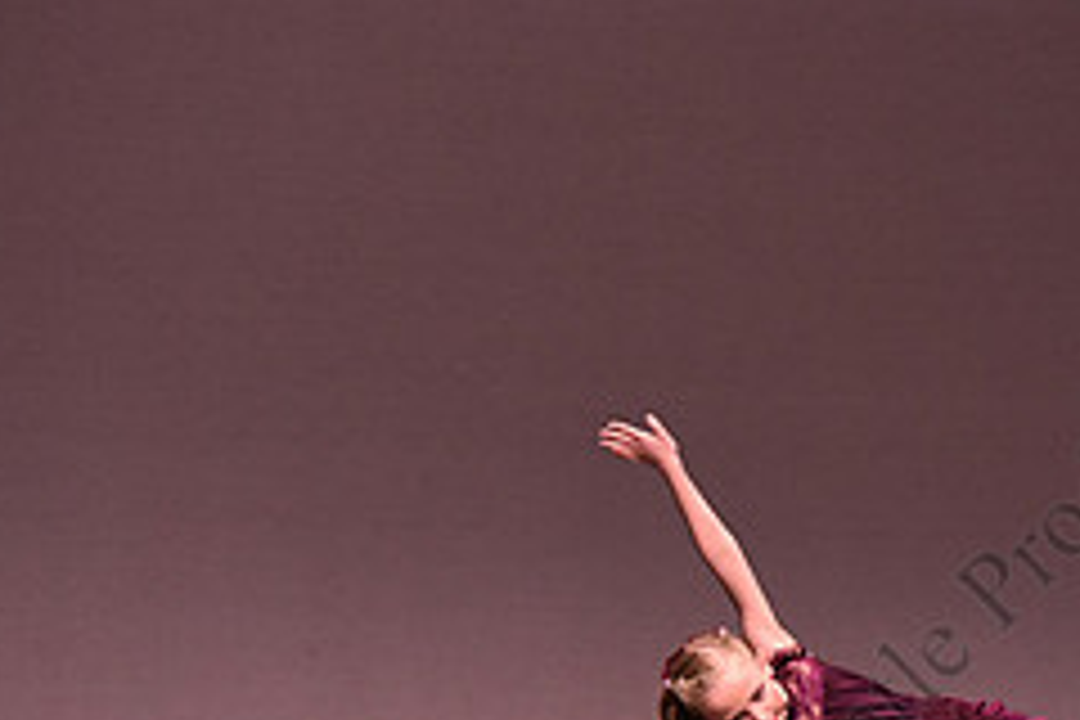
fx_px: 14519
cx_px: 950
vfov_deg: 2.8
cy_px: 650
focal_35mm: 484
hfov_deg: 4.3
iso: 2000
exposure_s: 1/250
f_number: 4
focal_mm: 200
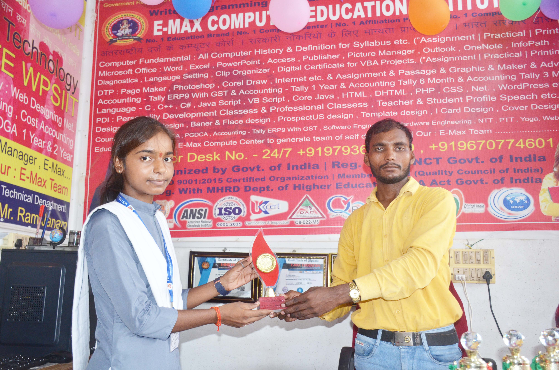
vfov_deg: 38.2
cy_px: 185
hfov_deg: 55.2
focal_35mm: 34
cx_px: 280
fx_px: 535
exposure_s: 1/60
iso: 800
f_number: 5
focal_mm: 23
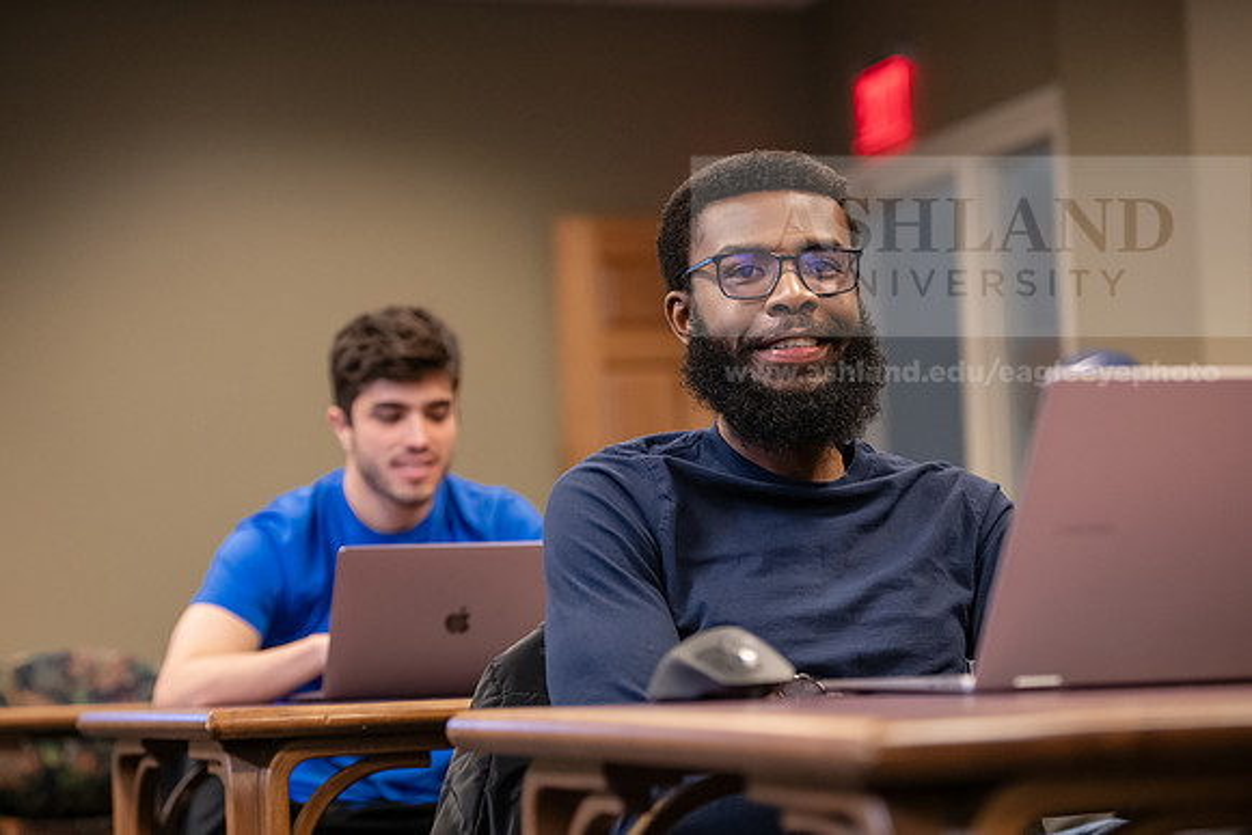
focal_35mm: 86
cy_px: 418
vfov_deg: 15.9
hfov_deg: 23.6
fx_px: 2991
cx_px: 626
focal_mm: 86
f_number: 3.2
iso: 2500
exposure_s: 1/200
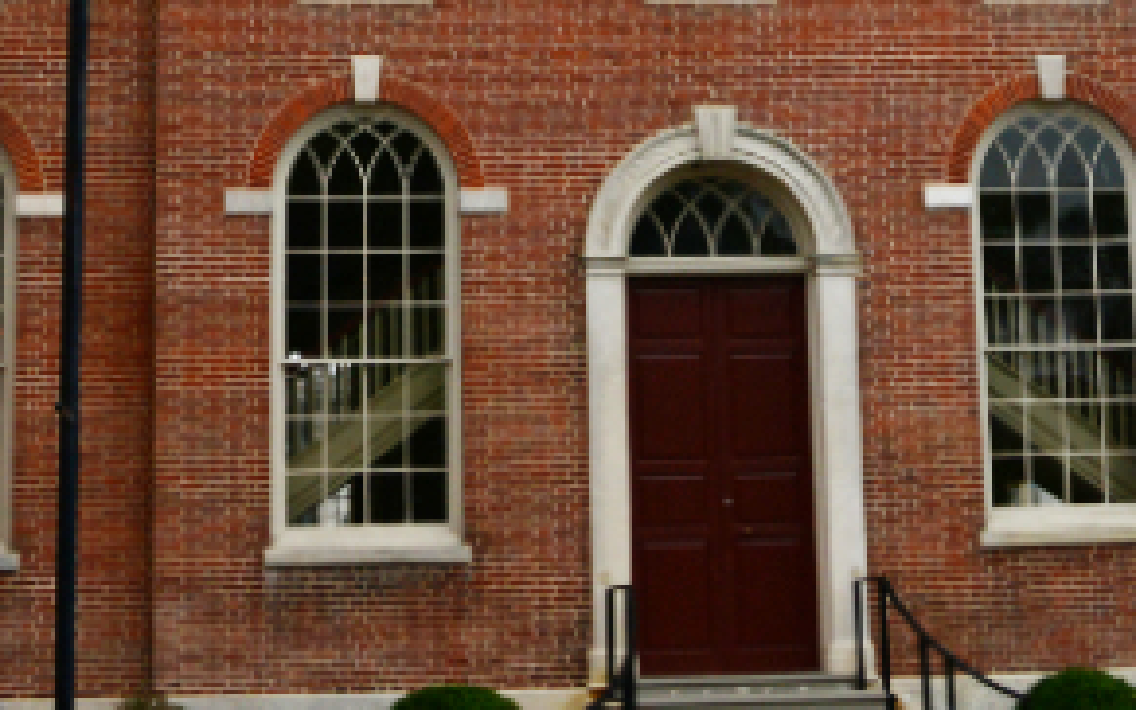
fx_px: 3035
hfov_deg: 21.2
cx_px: 625
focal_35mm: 98
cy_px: -433
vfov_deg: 12.5
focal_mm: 28
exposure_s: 1/500
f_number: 7.1
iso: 500
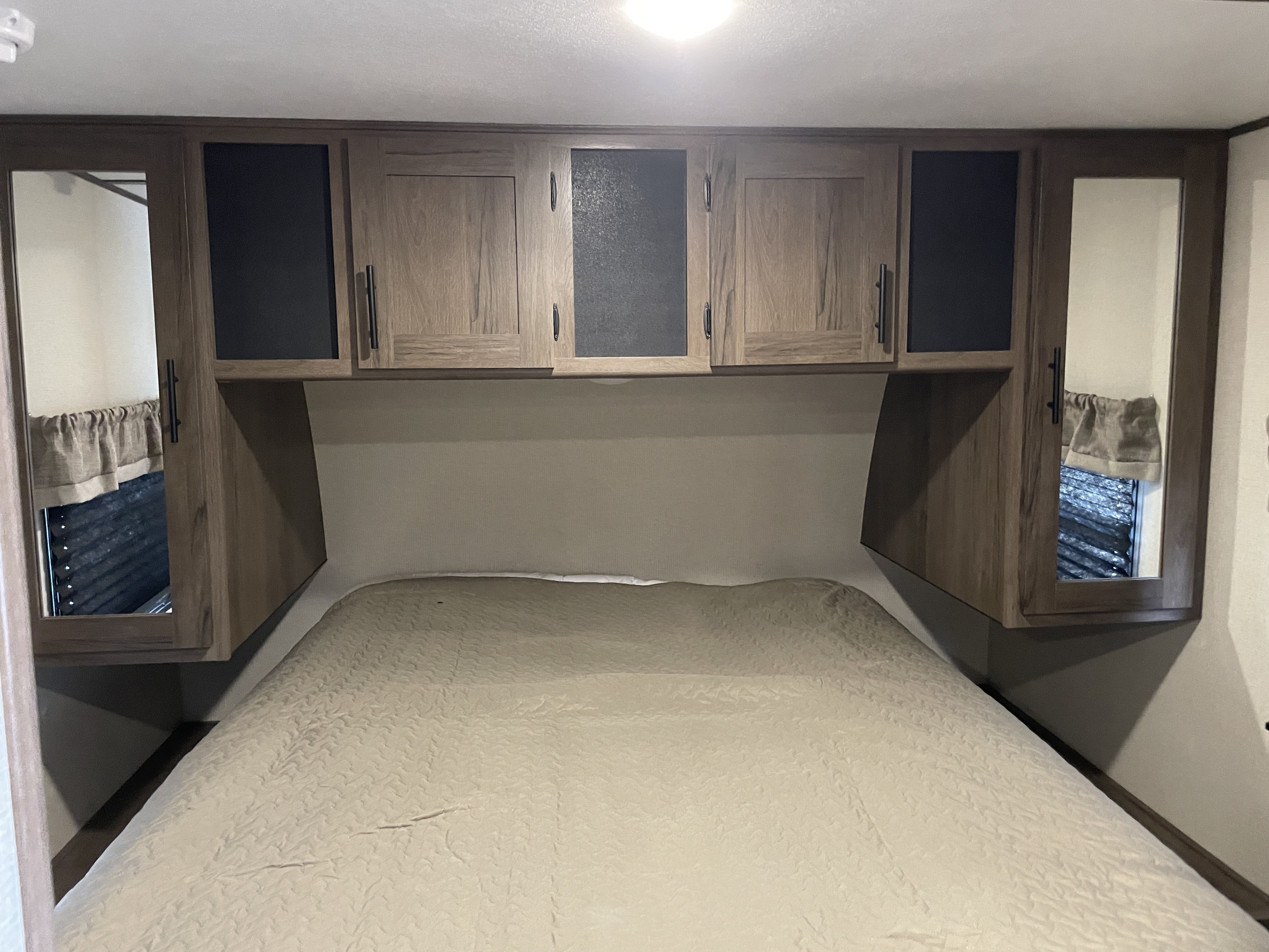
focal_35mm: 26
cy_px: 476
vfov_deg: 53.1
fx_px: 953
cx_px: 634
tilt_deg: -6.1
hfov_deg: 67.3
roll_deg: +1.1
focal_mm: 4.2
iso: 500
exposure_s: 1/48
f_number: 1.6
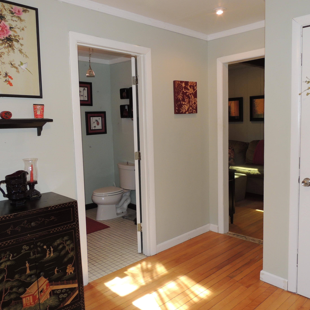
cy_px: 154
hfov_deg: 55.5
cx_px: 169
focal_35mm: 29
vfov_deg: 55.6
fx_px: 294
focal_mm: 4.3
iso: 200
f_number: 3.7
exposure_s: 1/30
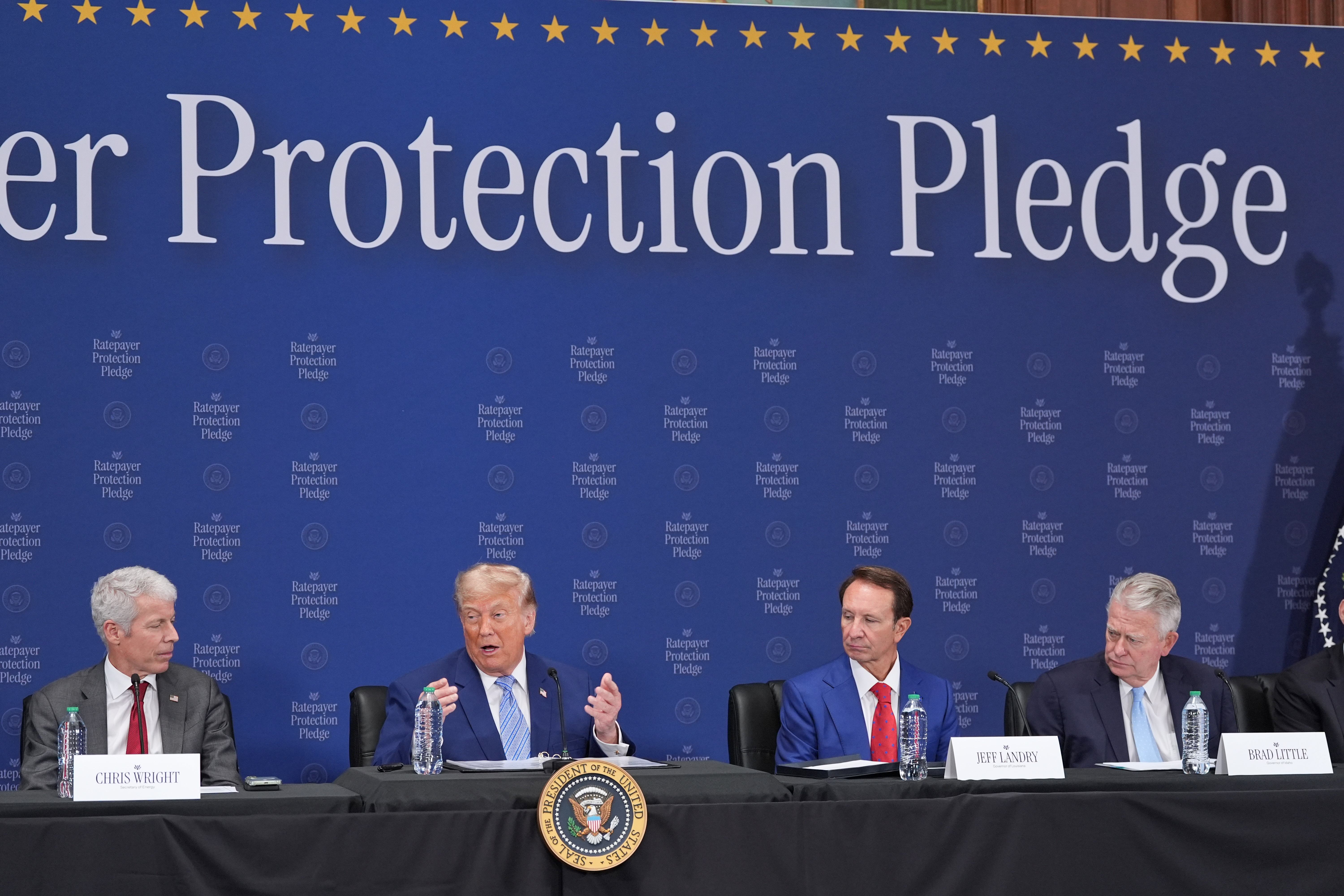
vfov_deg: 15.9
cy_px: 448
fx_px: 3210
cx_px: 672
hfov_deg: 23.6
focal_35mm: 86
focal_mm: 86
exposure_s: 1/320
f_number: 4
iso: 2500
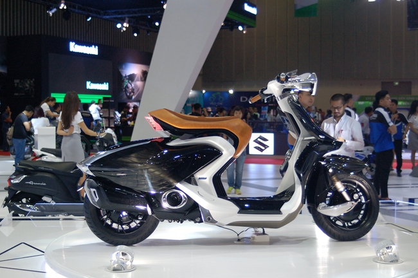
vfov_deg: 23.7
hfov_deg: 35.1
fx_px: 661
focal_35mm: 57
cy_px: 139
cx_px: 209
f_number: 3.5
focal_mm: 38
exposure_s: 1/180
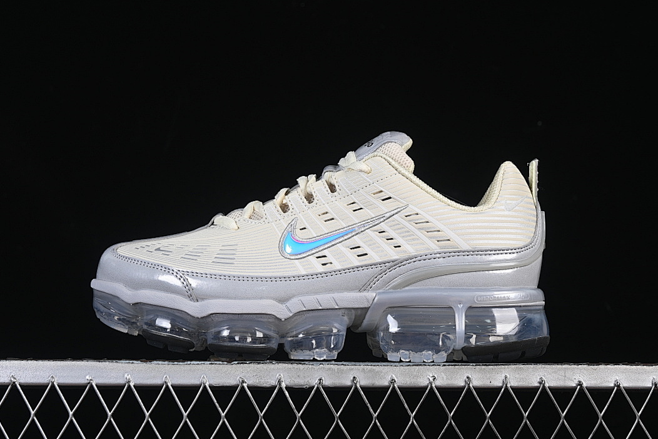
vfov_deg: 17.7
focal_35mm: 77
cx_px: 328
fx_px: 1407
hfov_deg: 26.3
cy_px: 222
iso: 160
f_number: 8
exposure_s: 1/80
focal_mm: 50
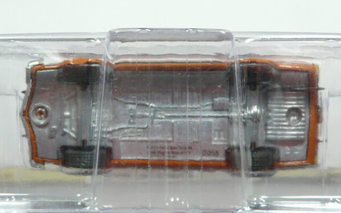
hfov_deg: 27.5
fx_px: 697
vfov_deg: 17.4
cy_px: 98
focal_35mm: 75
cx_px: 170
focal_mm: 7.2
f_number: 3.2
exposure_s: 1/40
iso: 125
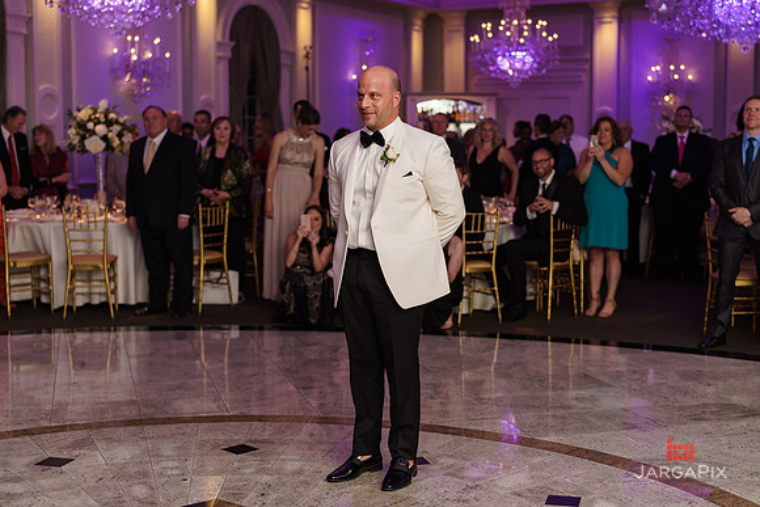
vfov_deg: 25.5
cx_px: 404
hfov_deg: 37.4
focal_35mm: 53
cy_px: 238
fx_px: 1121
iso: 500
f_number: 2
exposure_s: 1/250
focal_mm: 50
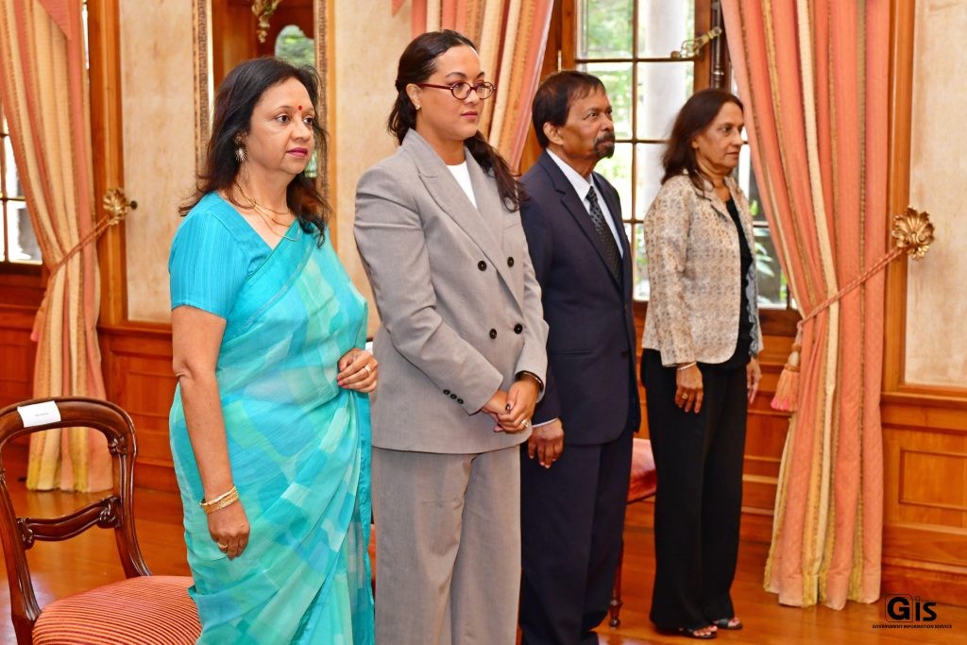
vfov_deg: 29.3
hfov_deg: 42.7
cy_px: 322
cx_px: 484
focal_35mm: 46
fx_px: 1236
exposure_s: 1/200
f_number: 5
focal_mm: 46
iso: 1600
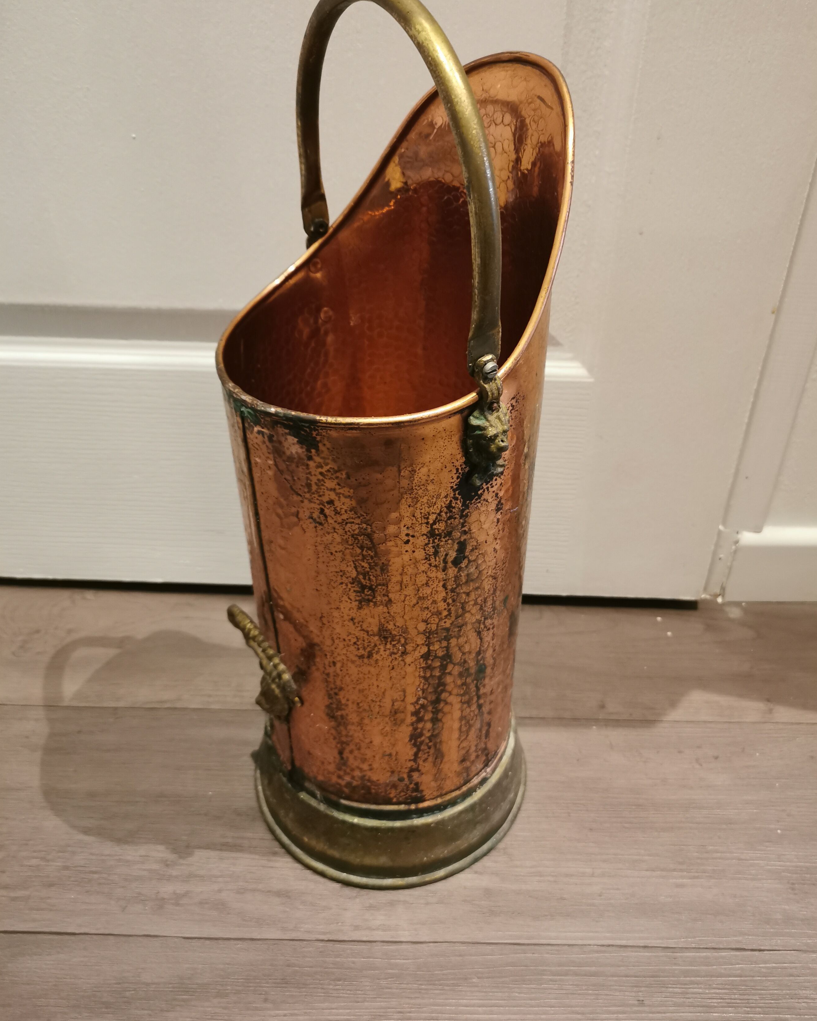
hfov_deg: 50.0
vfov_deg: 60.4
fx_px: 877
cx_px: 415
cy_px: 477
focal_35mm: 29
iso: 500
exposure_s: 1/33.3
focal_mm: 5.58
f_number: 1.8
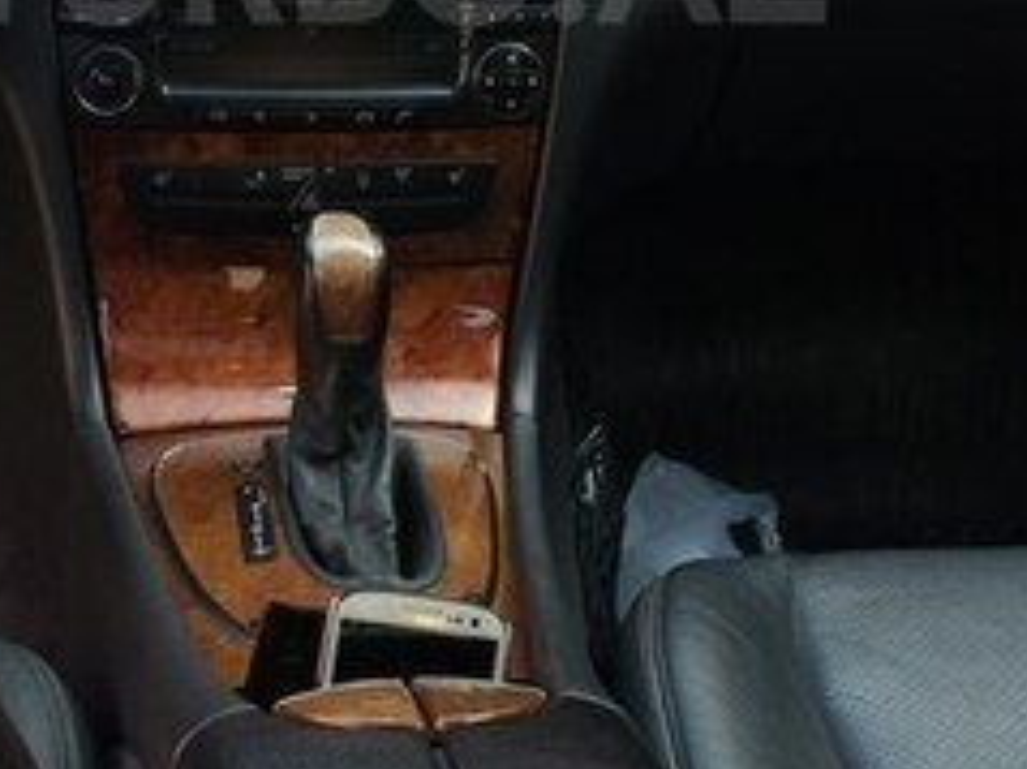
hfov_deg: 24.4
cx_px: 387
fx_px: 2372
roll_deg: -1.3
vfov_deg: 17.9
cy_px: -41
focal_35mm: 80
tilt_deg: -18.5
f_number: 2.2
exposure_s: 1/118
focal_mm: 4.15
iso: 32
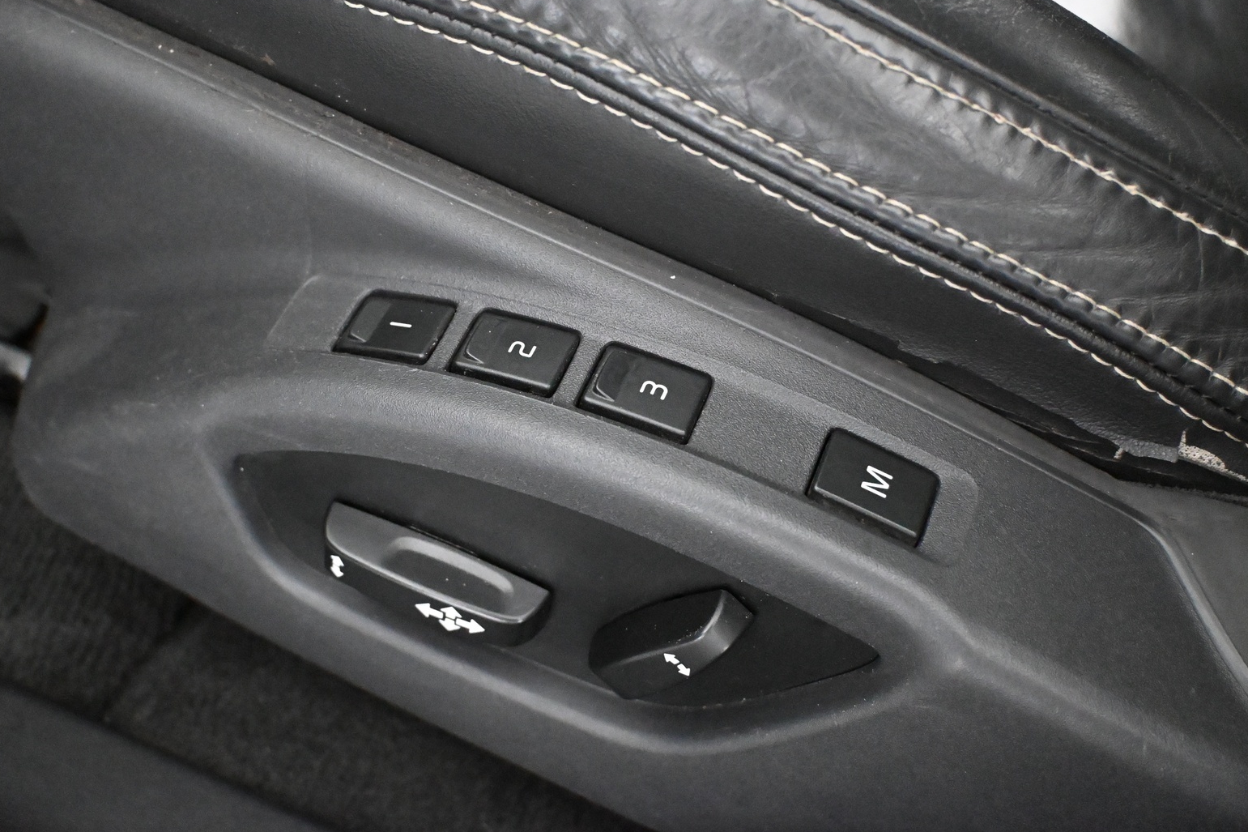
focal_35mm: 41
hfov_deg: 47.4
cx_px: 598
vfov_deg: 32.6
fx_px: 1421
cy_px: 399
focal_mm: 26
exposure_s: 1/60
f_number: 4.5
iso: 12800
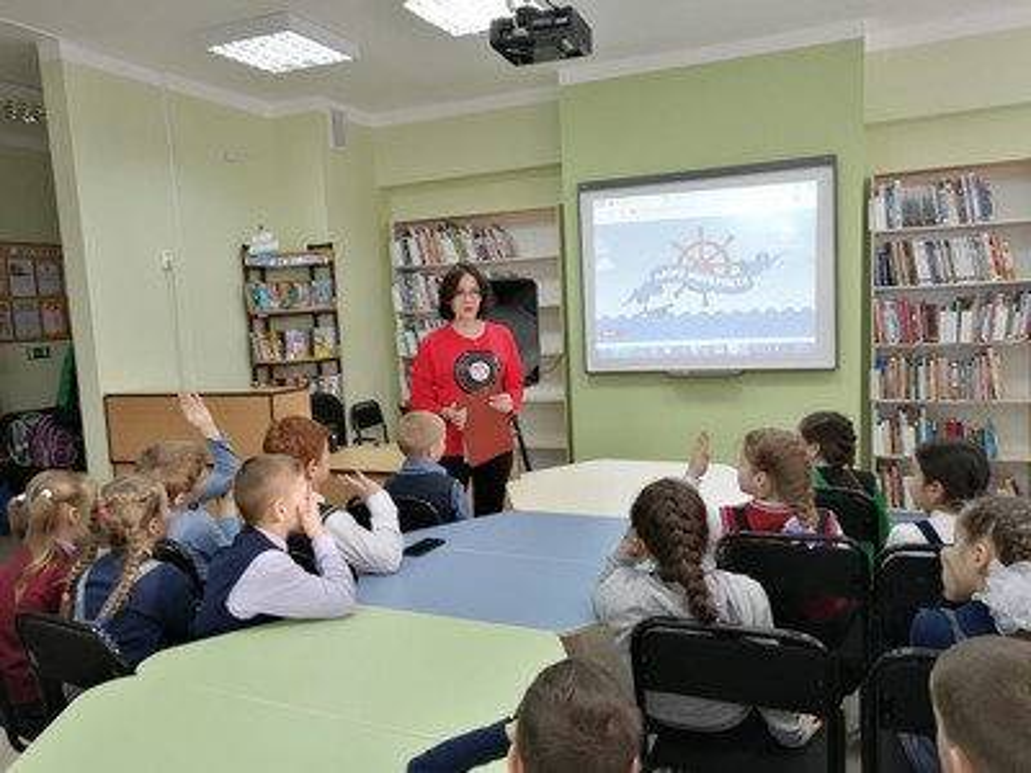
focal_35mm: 26
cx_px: 516
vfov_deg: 53.1
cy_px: 386
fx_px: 774
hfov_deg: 67.3
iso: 125
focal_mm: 3.62
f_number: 1.8
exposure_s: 1/50
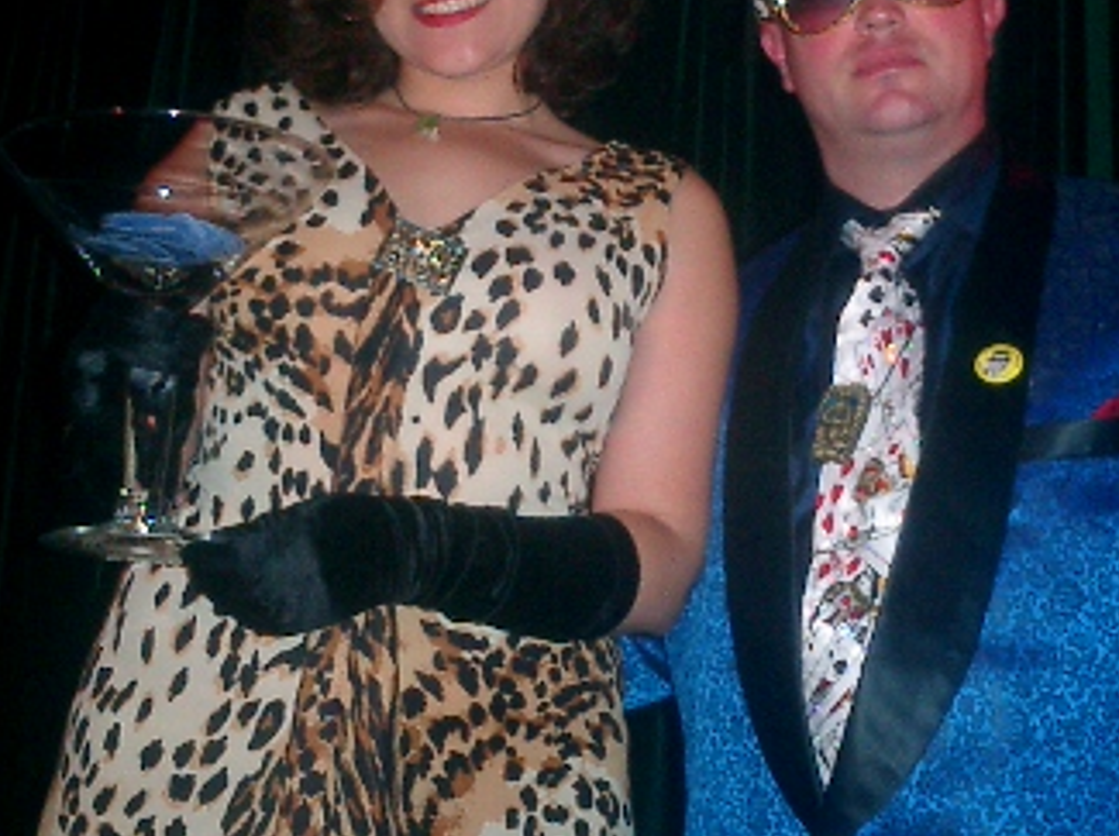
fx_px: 2293
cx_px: 637
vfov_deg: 20.1
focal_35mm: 71
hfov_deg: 27.4
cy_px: 21
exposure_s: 1/30
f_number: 3.2
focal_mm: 7.5
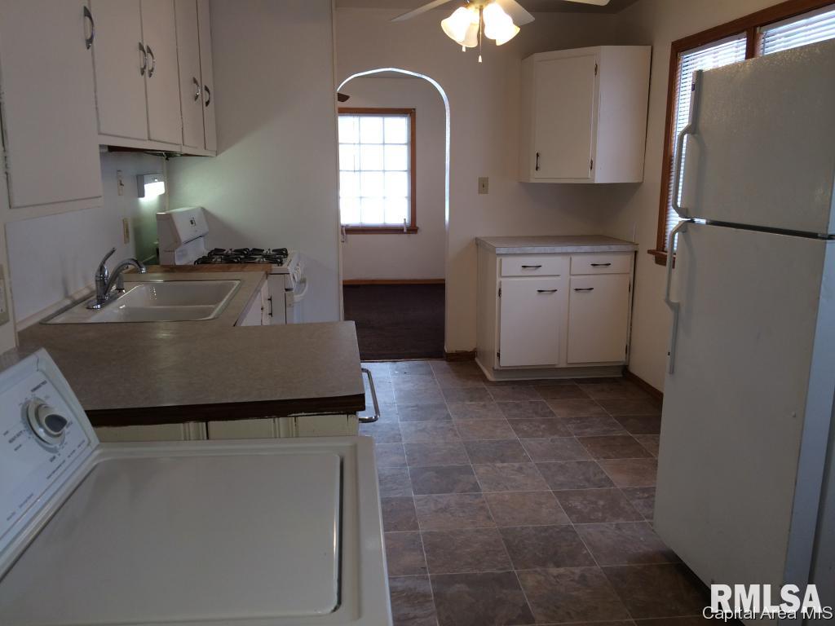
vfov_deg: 48.2
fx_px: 700
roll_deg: +2.2
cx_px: 418
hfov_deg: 61.7
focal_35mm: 29
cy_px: 313
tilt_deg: -11.7
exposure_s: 1/30
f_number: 2.2
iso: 40
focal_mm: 4.15
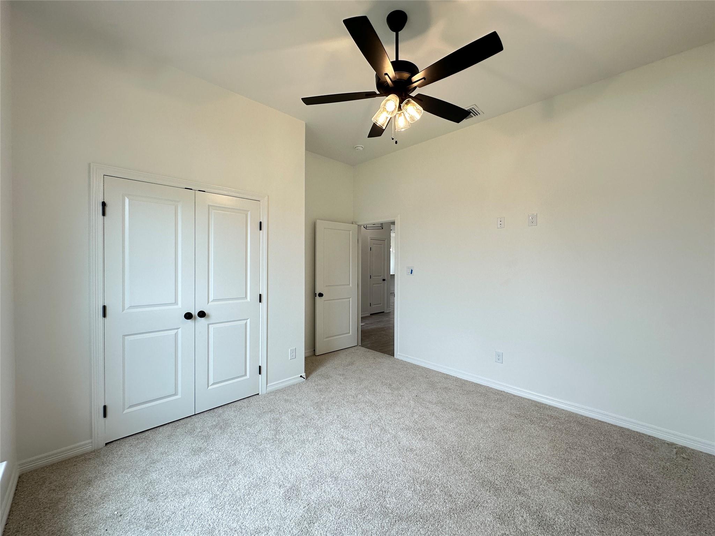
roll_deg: -0.4
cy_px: 268
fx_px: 289
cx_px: 358
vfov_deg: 85.7
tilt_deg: -0.5
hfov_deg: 102.1
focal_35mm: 14
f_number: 2.2
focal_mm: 2.22
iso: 160
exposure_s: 1/120
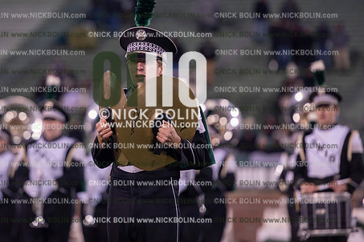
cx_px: 149
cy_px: 90
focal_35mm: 237
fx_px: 2396
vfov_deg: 5.8
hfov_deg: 8.7
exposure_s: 1/1250
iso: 2500
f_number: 2.8
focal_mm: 185
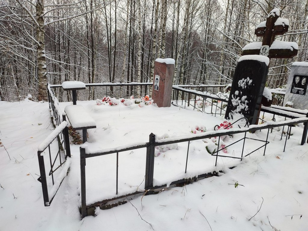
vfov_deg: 54.9
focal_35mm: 25
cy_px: 116
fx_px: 222
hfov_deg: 69.4
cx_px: 154
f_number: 1.9
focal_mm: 6.04
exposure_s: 1/114
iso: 50
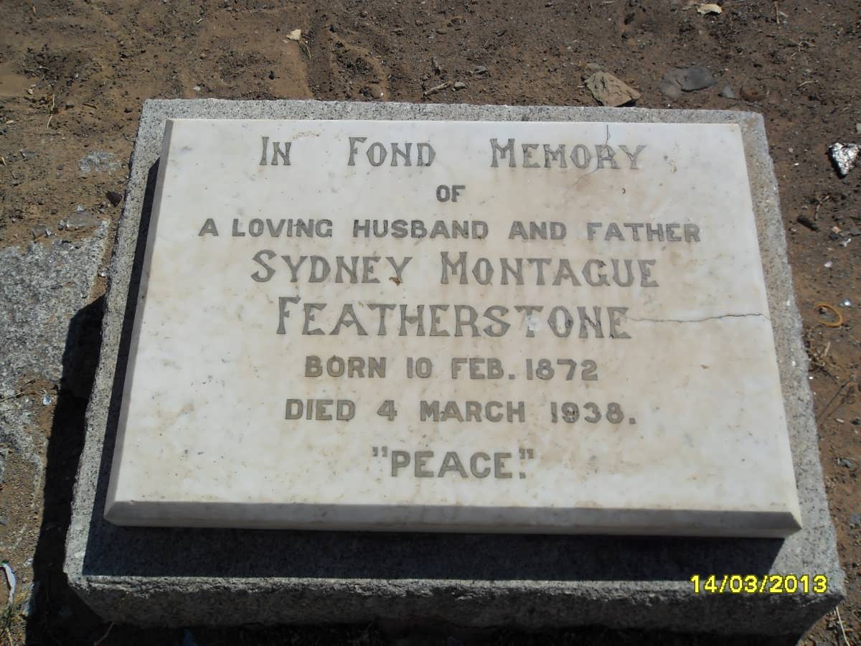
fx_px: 871
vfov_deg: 40.7
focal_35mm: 35
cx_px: 430
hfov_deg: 52.6
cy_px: 323
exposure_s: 1/500
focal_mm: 6.3
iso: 80
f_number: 8.2
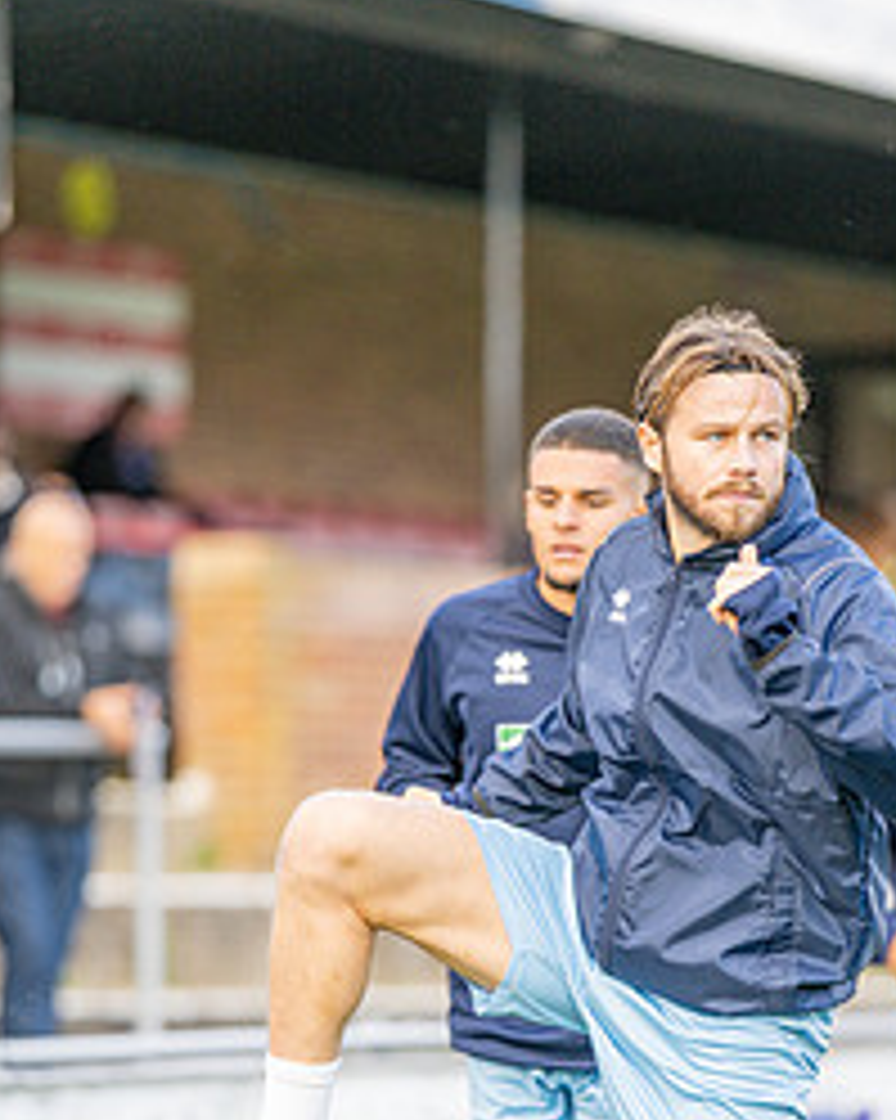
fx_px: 7595
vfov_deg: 8.4
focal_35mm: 229
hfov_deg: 6.8
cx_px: 513
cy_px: 877
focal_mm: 135
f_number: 1.8
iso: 500
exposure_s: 1/2000
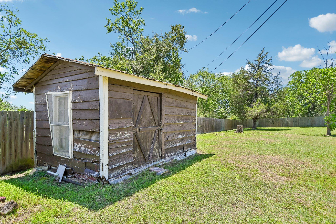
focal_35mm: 18
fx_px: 168
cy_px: 112
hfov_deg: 90.0
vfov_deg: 67.4
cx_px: 168
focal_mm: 12
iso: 400
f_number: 8
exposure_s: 1/640
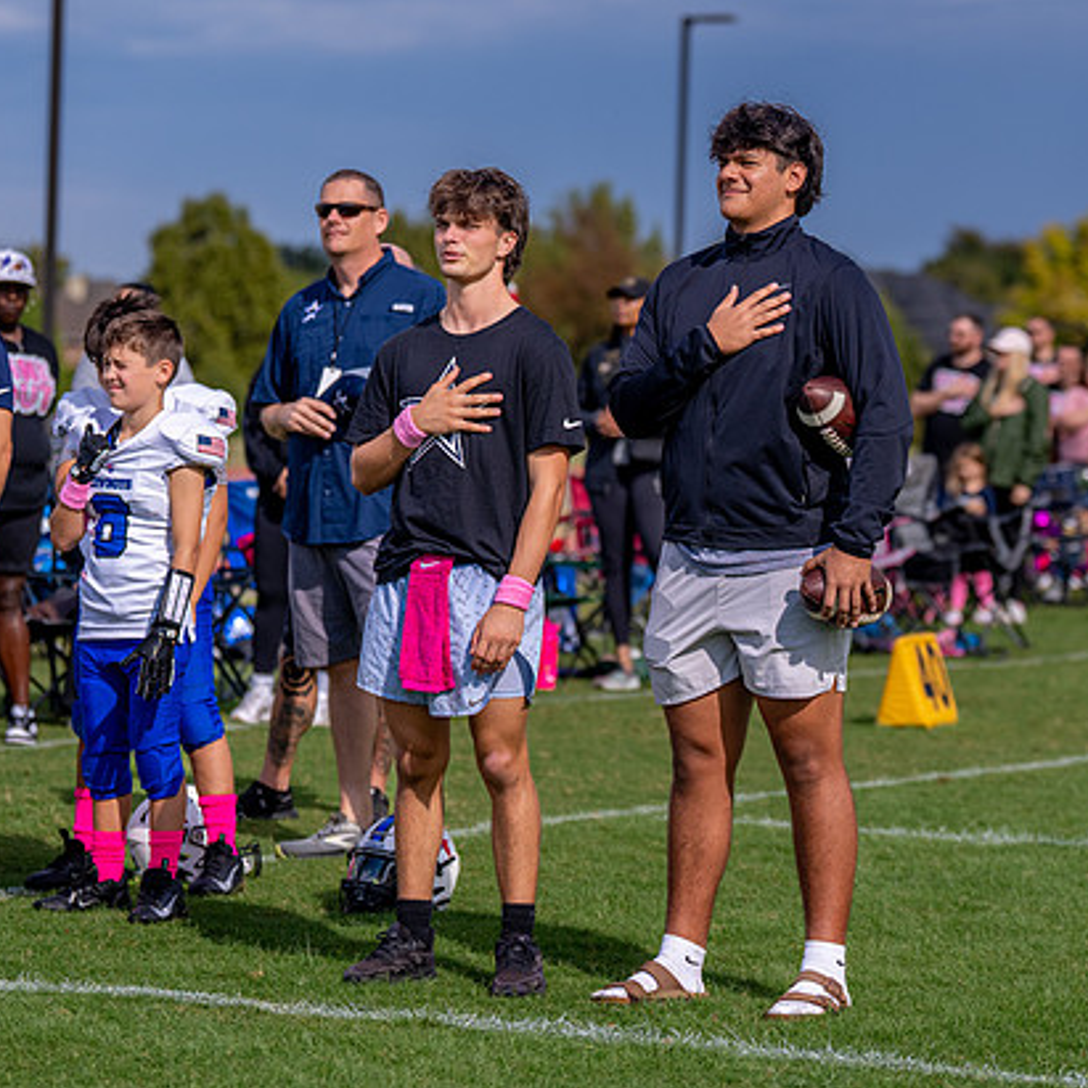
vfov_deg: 12.0
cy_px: 490
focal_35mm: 145
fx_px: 5156
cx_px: 609
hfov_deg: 12.0
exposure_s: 1/4000
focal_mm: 100
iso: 160
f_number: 2.8
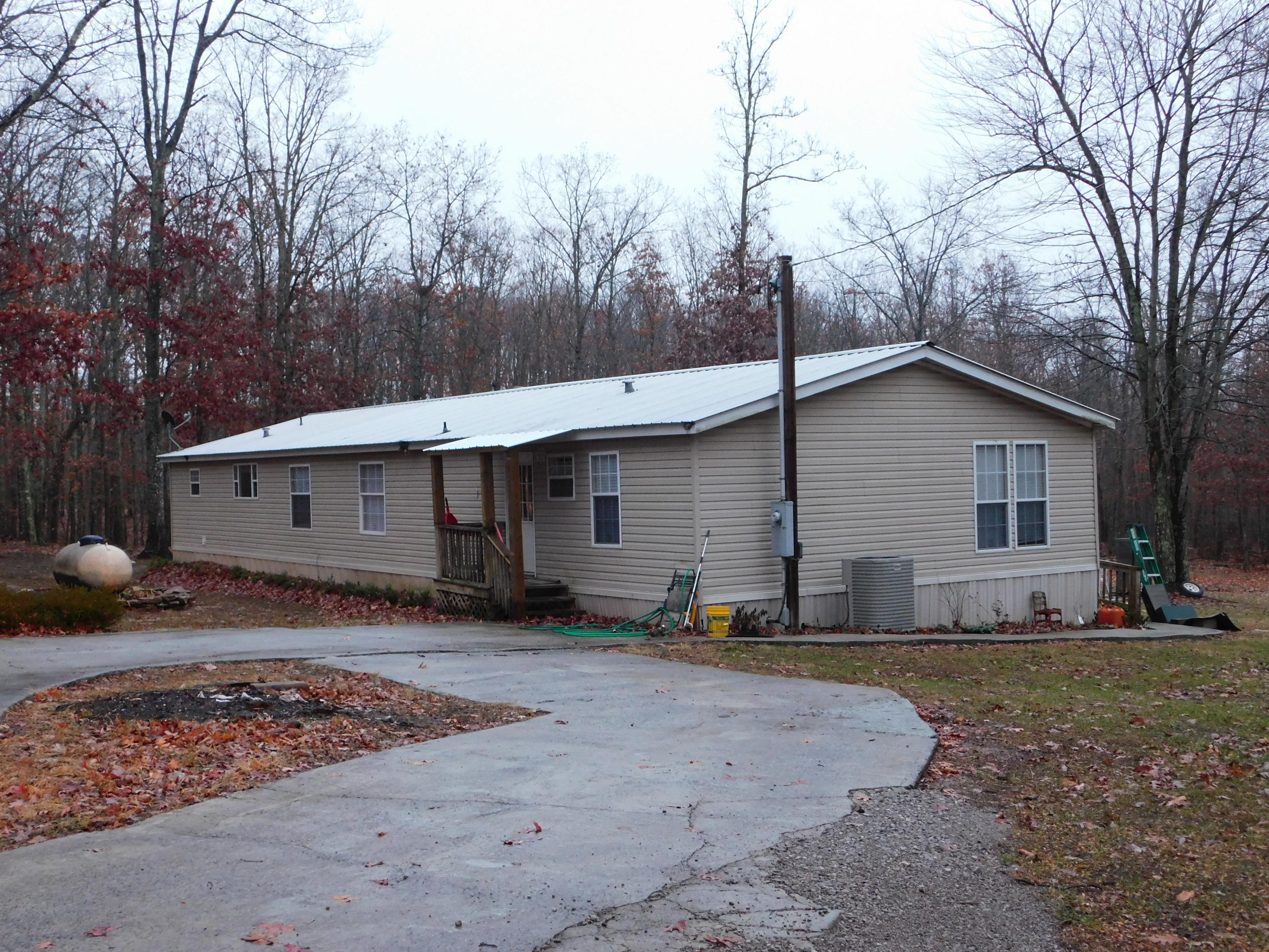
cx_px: 634
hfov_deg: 46.8
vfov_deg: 36.0
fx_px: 1466
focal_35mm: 40
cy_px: 476
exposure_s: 1/20
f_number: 3.6
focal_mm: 7.1
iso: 400
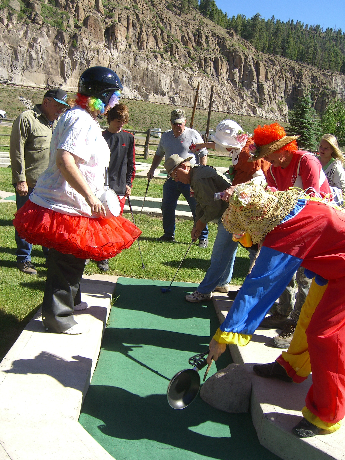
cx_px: 169
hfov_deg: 36.8
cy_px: 232
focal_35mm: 39
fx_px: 518
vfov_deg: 47.9
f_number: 2.8
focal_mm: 7.9
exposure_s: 1/800
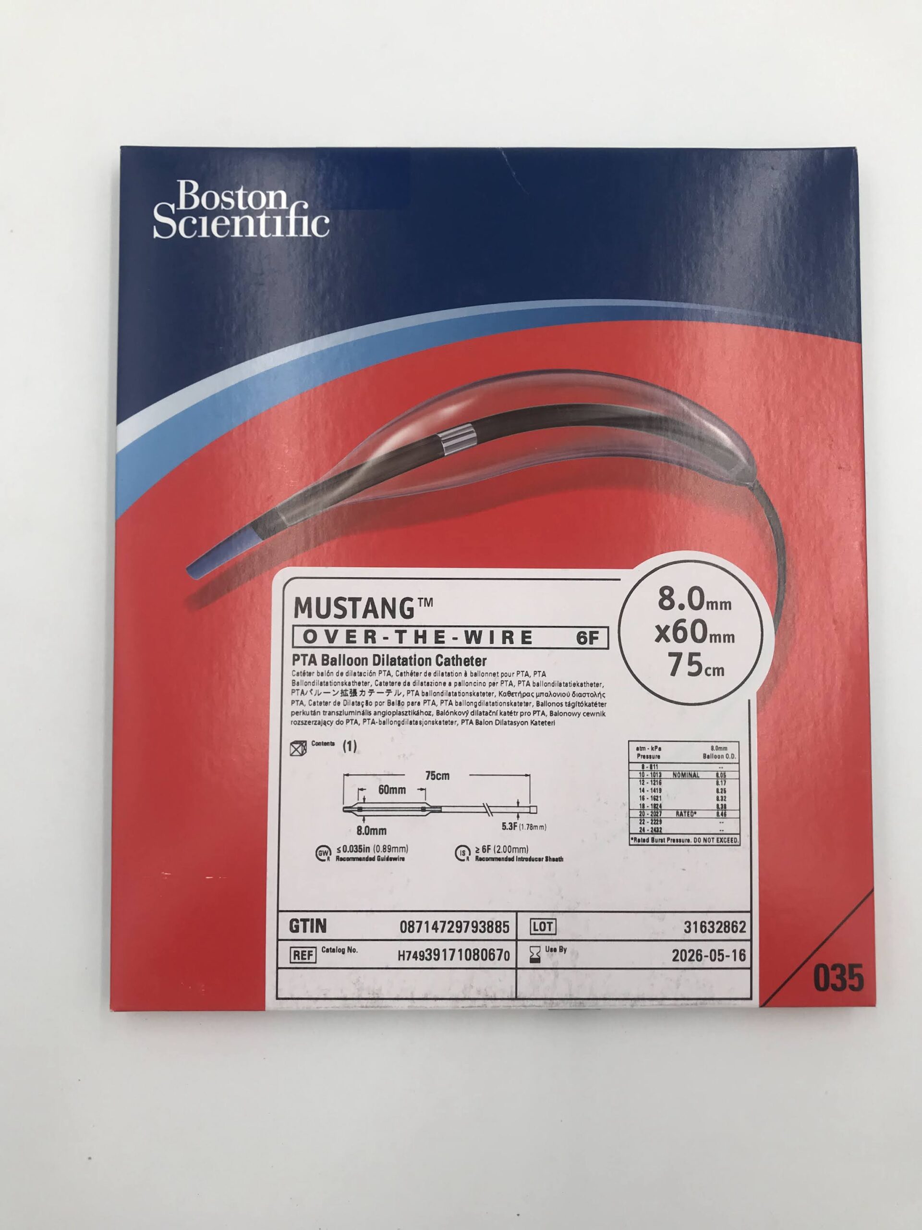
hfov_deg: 49.7
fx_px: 994
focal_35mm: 28
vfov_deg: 63.4
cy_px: 615
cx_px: 461
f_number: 1.8
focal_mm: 3.99
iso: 20
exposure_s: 1/144
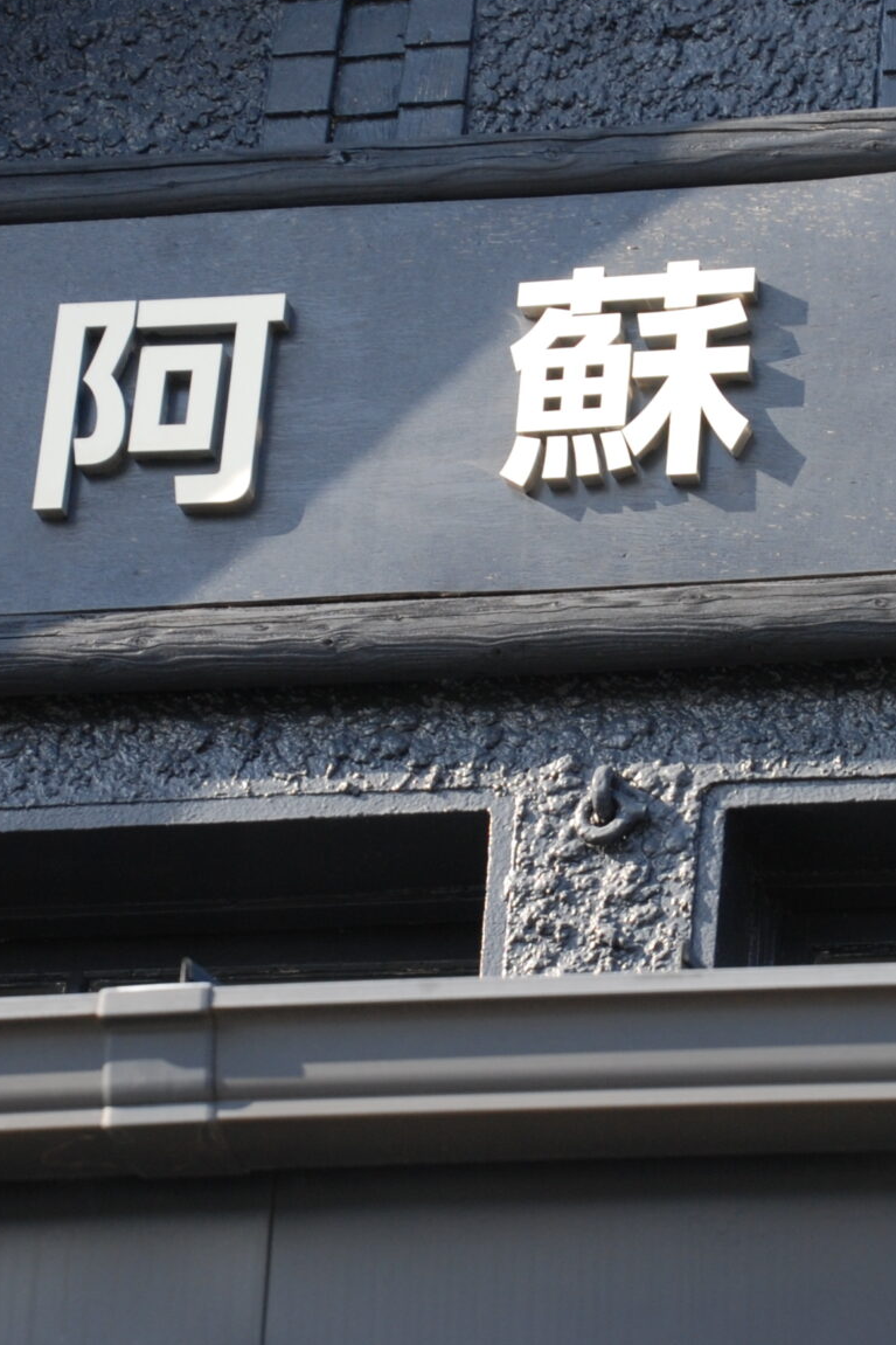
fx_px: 5489
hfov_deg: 9.3
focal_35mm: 147
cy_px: 545
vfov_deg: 14.0
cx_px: 773
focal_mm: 44
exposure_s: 1/250
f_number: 4.8
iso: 200
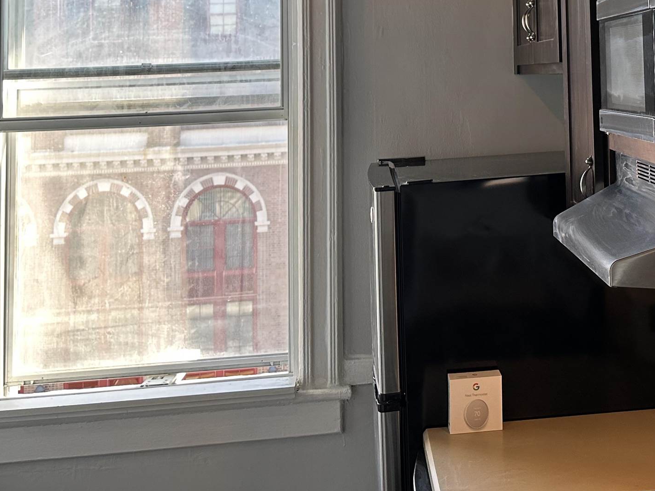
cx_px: 550
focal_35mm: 52
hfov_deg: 35.3
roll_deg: +1.7
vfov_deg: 26.0
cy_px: -39
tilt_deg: +6.3
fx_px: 984
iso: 80
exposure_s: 1/120
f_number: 1.78
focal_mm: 6.86
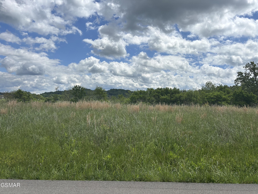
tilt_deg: +1.2
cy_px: 97
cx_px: 129
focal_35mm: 26
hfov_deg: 67.3
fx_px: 194
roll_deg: -1.8
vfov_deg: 53.1
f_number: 1.6
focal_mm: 5.96
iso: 50
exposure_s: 1/7692
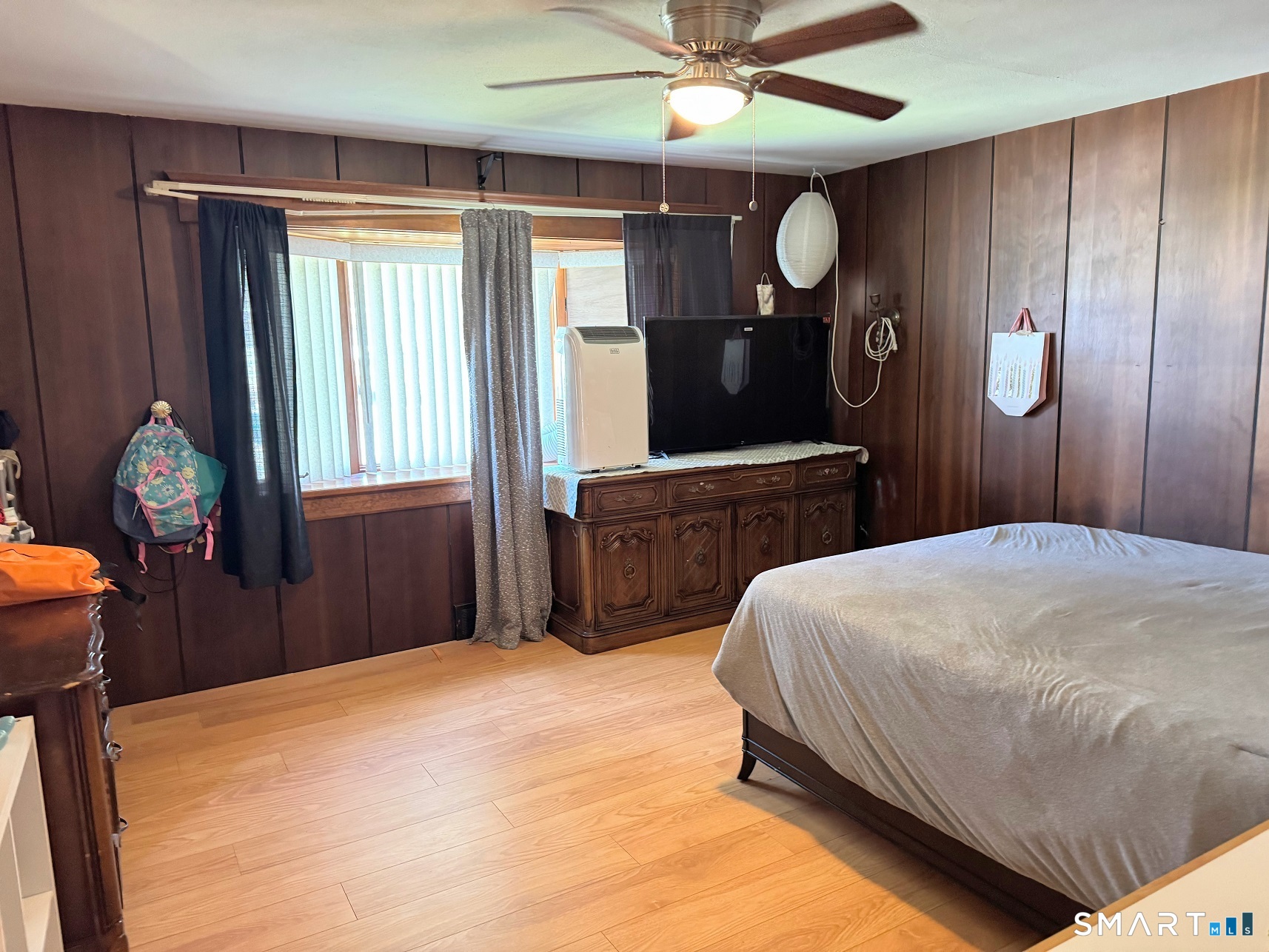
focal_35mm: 24
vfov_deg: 56.8
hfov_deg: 71.6
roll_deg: +1.2
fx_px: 880
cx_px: 634
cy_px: 476
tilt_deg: -8.0
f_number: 1.78
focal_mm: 6.76
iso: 800
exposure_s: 1/60
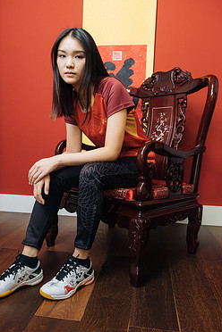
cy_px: 170
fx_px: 268
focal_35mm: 29
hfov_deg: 44.9
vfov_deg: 63.6
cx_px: 106
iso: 1600
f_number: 3.2
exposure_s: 1/125
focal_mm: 16
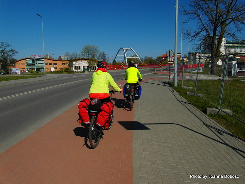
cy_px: 92
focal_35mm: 24
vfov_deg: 56.8
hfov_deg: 71.6
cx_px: 122
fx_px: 170
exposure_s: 1/1500
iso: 100
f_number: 5.2
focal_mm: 4
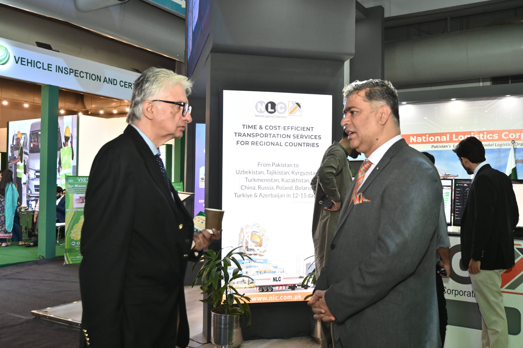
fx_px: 490
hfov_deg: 56.1
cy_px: 174
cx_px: 262
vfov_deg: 39.1
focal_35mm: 34
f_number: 4
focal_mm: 22.5
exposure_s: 1/125
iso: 1000
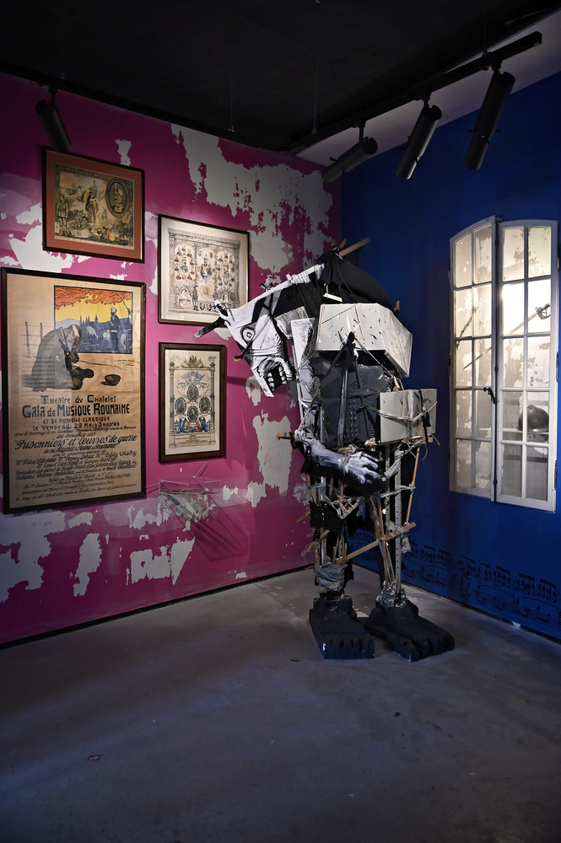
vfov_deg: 54.5
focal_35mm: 35
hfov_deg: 37.8
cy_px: 422
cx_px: 280
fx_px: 819
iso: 3200
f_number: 2.8
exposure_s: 1/125
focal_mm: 35
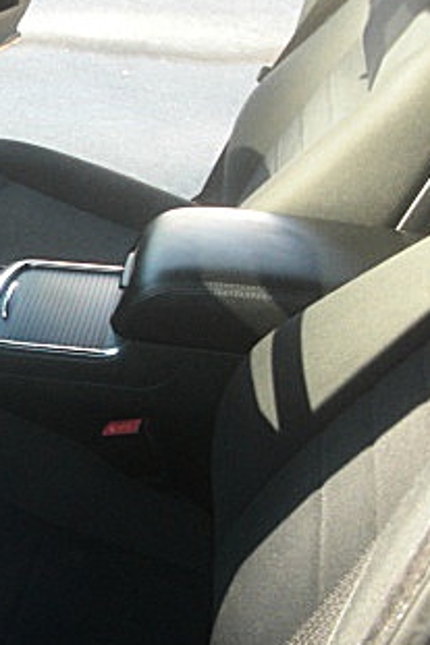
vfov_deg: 26.3
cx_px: -108
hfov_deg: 16.8
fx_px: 1381
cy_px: 369
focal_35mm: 77
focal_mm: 6.3
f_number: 2.8
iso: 200
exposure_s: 1/125
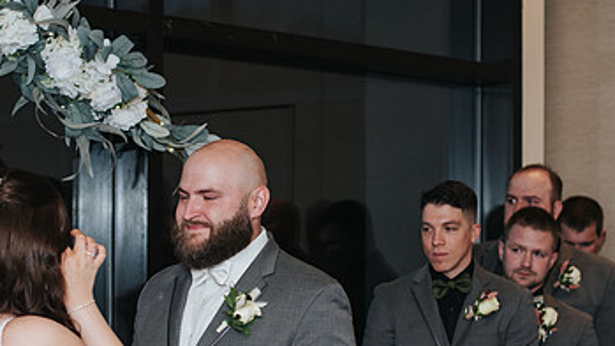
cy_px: 258
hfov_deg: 19.8
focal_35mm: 108
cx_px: 231
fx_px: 1761
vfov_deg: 11.2
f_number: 3.2
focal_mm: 50
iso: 800
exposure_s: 1/200
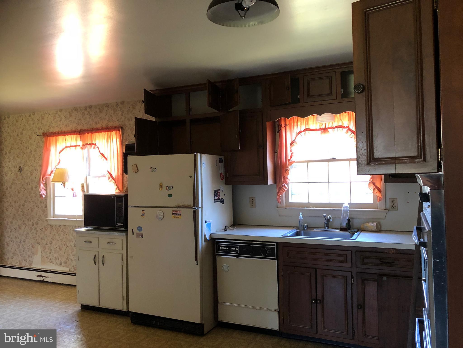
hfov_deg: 63.4
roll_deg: +1.4
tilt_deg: -0.2
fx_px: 375
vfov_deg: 49.7
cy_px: 174
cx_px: 232
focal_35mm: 28
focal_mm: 3.99
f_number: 1.8
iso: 100
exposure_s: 1/13
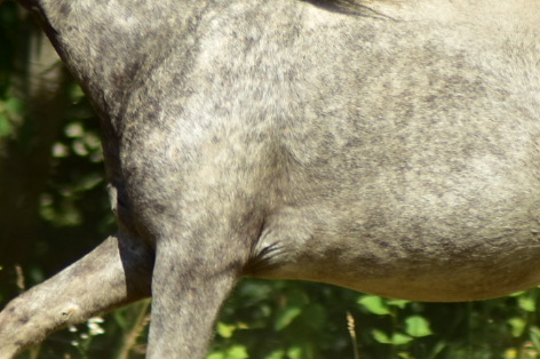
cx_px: 378
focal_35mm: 799
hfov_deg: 2.6
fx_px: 11972
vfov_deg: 1.7
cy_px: 74
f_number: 4.5
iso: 100
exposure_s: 1/1250
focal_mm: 155
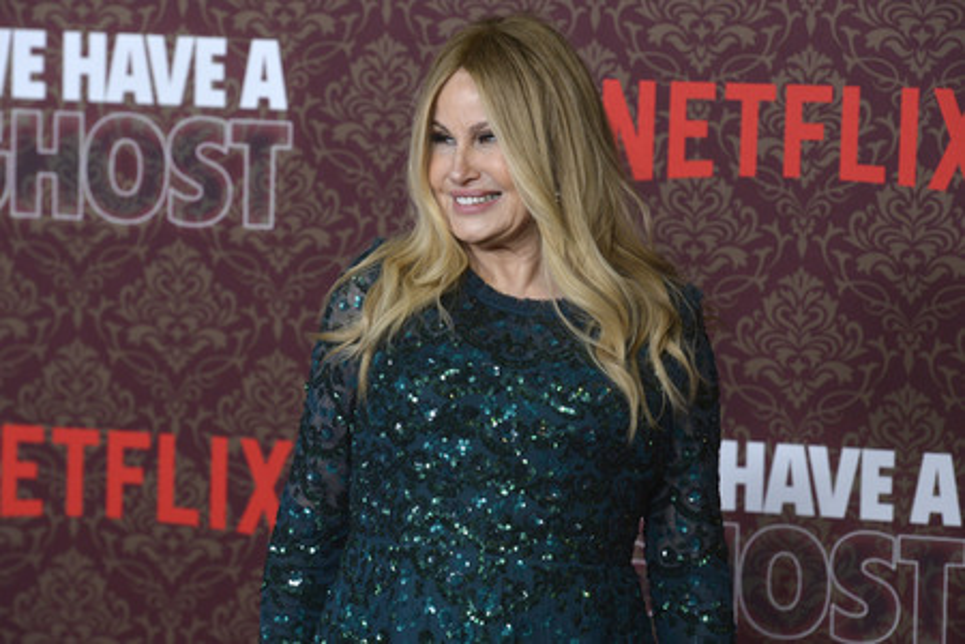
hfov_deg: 15.8
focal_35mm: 130
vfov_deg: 10.5
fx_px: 3484
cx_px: 482
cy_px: 322
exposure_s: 1/320
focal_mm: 130
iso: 2000
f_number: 6.3
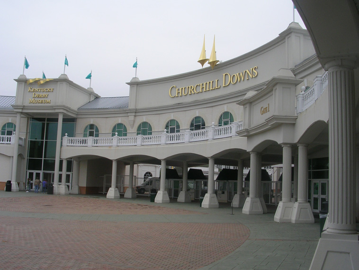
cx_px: 180
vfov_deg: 37.7
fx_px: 394
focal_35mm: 38
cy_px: 135
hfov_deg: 49.0
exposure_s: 1/211
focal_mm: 5.8
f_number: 5.6
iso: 50
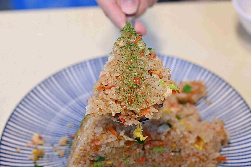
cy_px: 84
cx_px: 126
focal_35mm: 75
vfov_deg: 18.2
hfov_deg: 27.0
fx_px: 523
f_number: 3.2
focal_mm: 50
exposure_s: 1/200
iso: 900
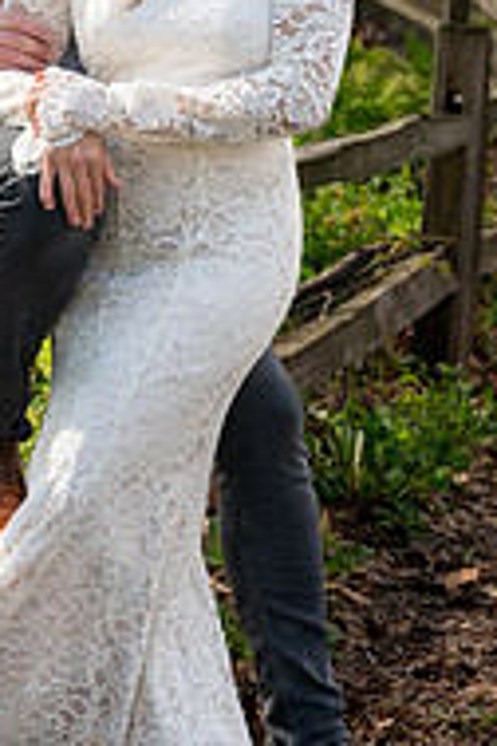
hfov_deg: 9.1
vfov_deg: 13.6
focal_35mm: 150
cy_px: 150
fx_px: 3106
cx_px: -22
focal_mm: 63
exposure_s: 1/1600
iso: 320
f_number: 5
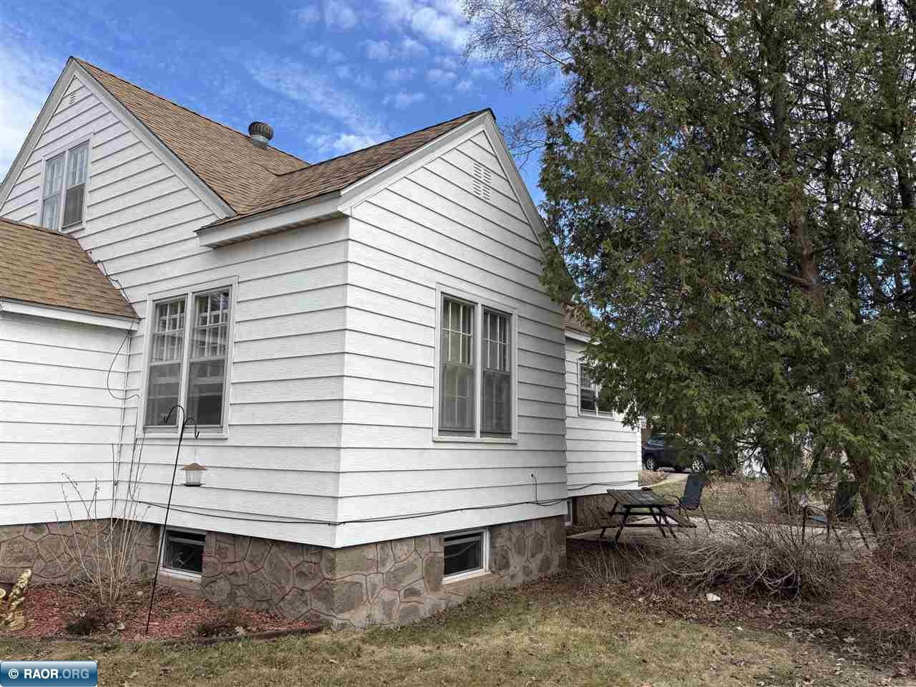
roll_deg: -1.0
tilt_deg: +7.8
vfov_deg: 53.0
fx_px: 688
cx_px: 458
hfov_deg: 67.3
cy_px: 344
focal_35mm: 26
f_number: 1.6
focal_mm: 5.96
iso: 50
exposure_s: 1/2242
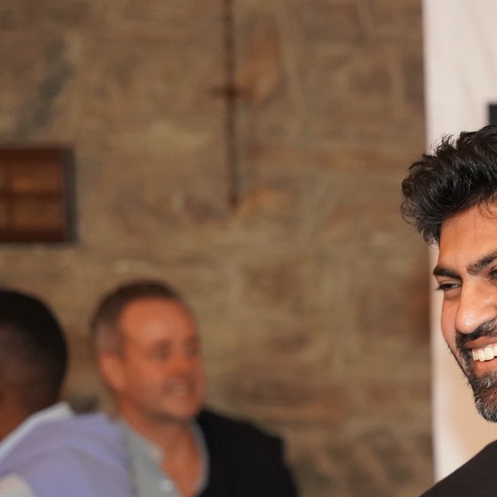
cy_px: 408
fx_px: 2550
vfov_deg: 11.1
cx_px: 587
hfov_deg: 10.9
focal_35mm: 157
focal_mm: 70
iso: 6400
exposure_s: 1/160
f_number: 3.2
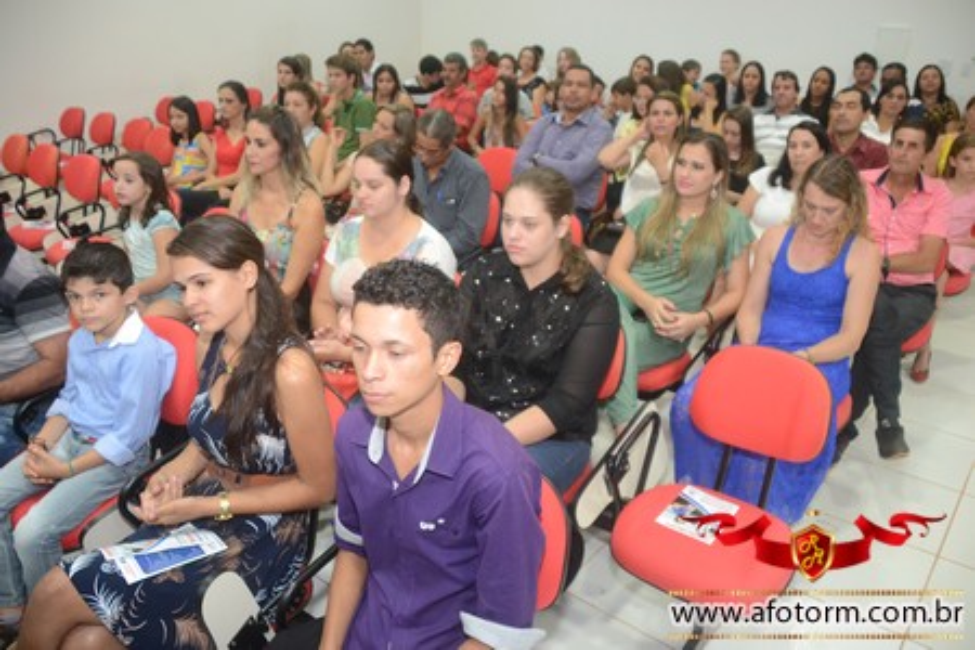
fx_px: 812
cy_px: 325
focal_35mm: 30
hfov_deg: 61.9
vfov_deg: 43.6
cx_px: 488
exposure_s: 1/100
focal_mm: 20
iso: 1600
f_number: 3.5
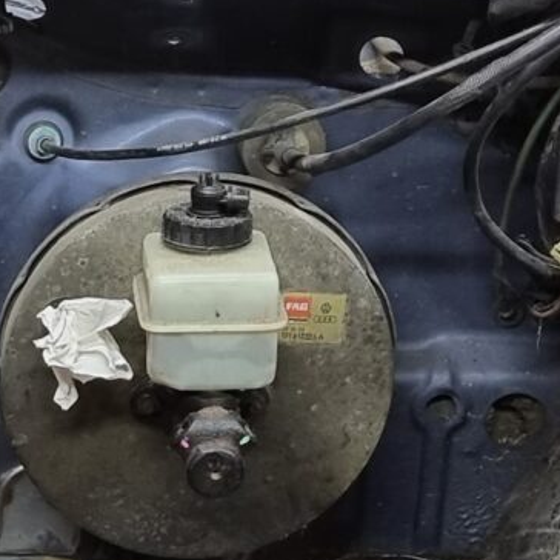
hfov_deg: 11.5
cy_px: 558
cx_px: -129
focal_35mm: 149
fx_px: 2727
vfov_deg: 11.6
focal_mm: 6.7
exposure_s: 1/100
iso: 250
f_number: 1.8
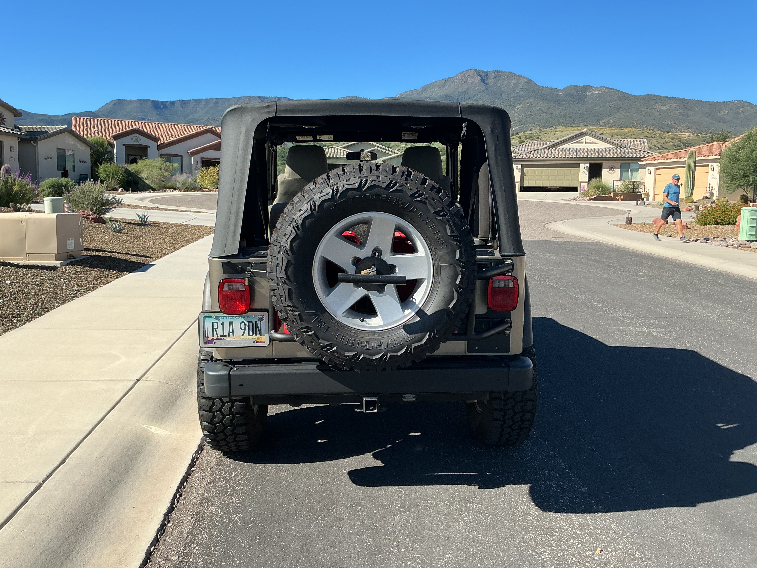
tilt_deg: -7.2
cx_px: 378
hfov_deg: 61.7
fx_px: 634
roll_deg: -1.4
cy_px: 284
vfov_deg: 48.2
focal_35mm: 29
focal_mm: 3
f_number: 1.8
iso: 25
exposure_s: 1/1250
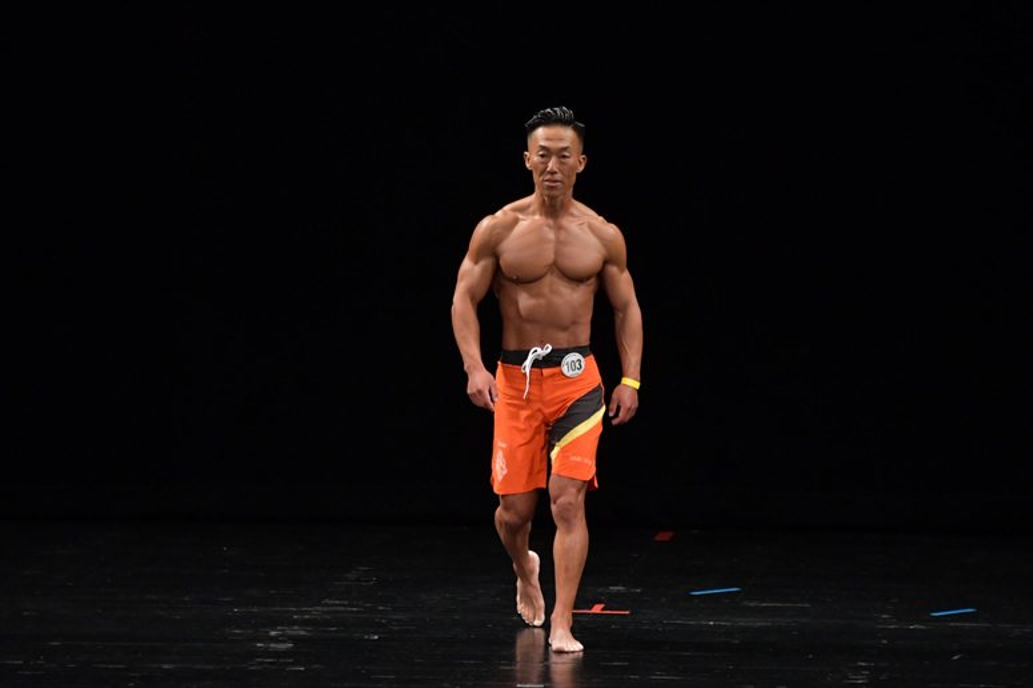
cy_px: 344
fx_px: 8604
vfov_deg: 4.6
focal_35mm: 300
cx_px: 516
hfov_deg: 6.9
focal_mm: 200
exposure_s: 1/400
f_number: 5.6
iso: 3200
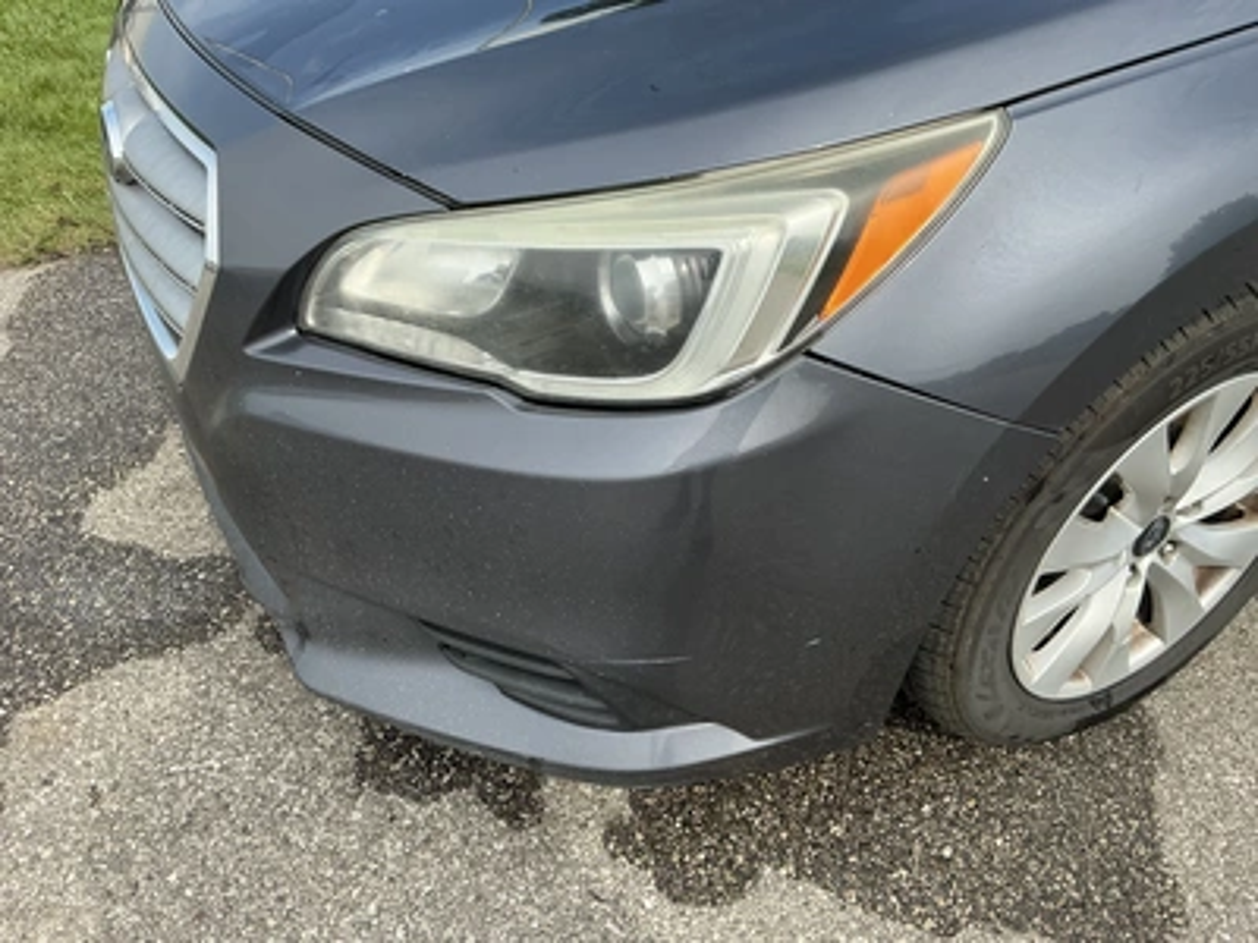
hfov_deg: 63.4
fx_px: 1018
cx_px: 629
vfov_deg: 49.7
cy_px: 472
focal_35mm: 28
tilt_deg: -38.5
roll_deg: +0.6
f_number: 1.8
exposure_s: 1/709
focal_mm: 3
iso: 25
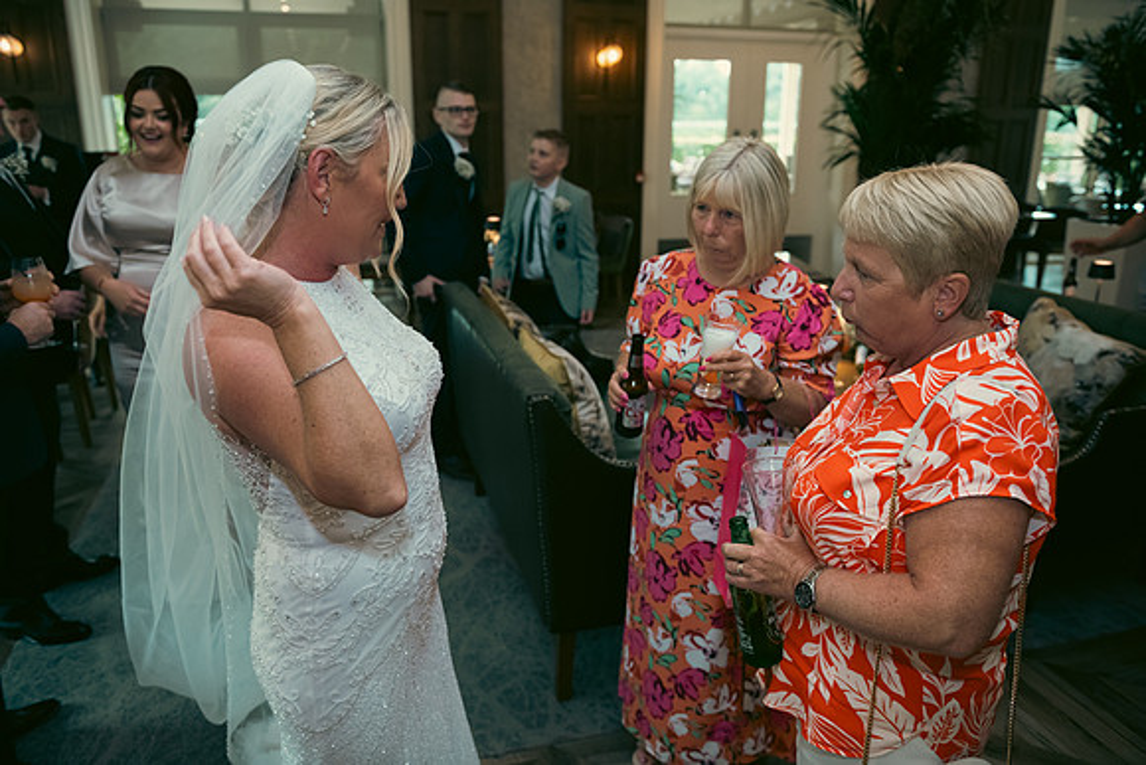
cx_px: 573
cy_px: 382
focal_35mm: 28
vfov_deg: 46.4
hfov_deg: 65.5
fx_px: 892
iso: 800
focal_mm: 28
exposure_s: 1/125
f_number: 3.5
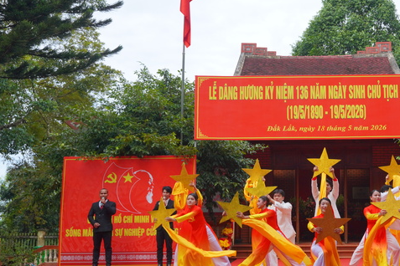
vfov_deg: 25.9
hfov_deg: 36.9
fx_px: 580
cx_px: 312
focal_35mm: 52
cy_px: 138
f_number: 5
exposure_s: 1/1000
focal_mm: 31.1
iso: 400
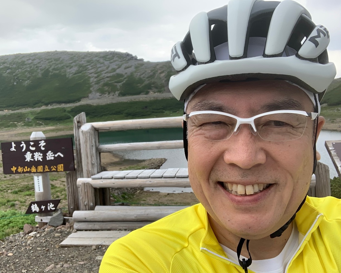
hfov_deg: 52.8
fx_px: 343
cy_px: 139
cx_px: 158
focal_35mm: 34
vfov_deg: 43.4
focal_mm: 2.87
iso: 16
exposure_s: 1/291
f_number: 2.2
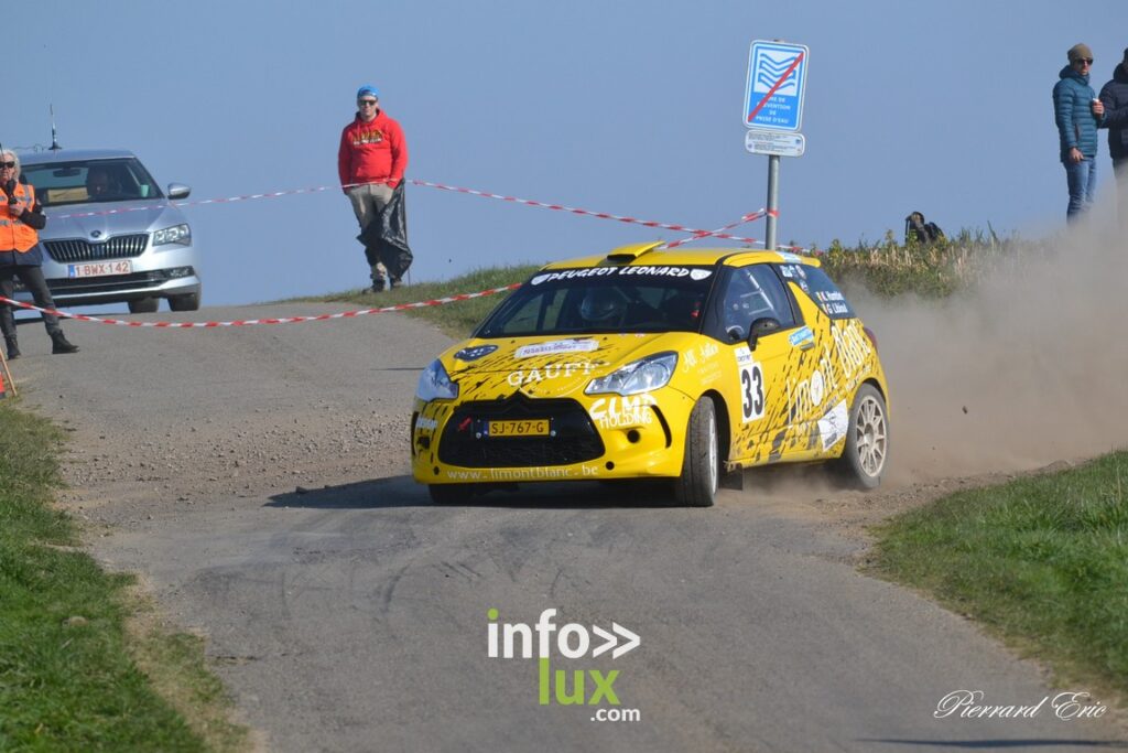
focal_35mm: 435
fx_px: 13631
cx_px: 564
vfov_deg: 3.2
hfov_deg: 4.7
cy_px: 376
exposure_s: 1/2000
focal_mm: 290
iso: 400
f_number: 7.1
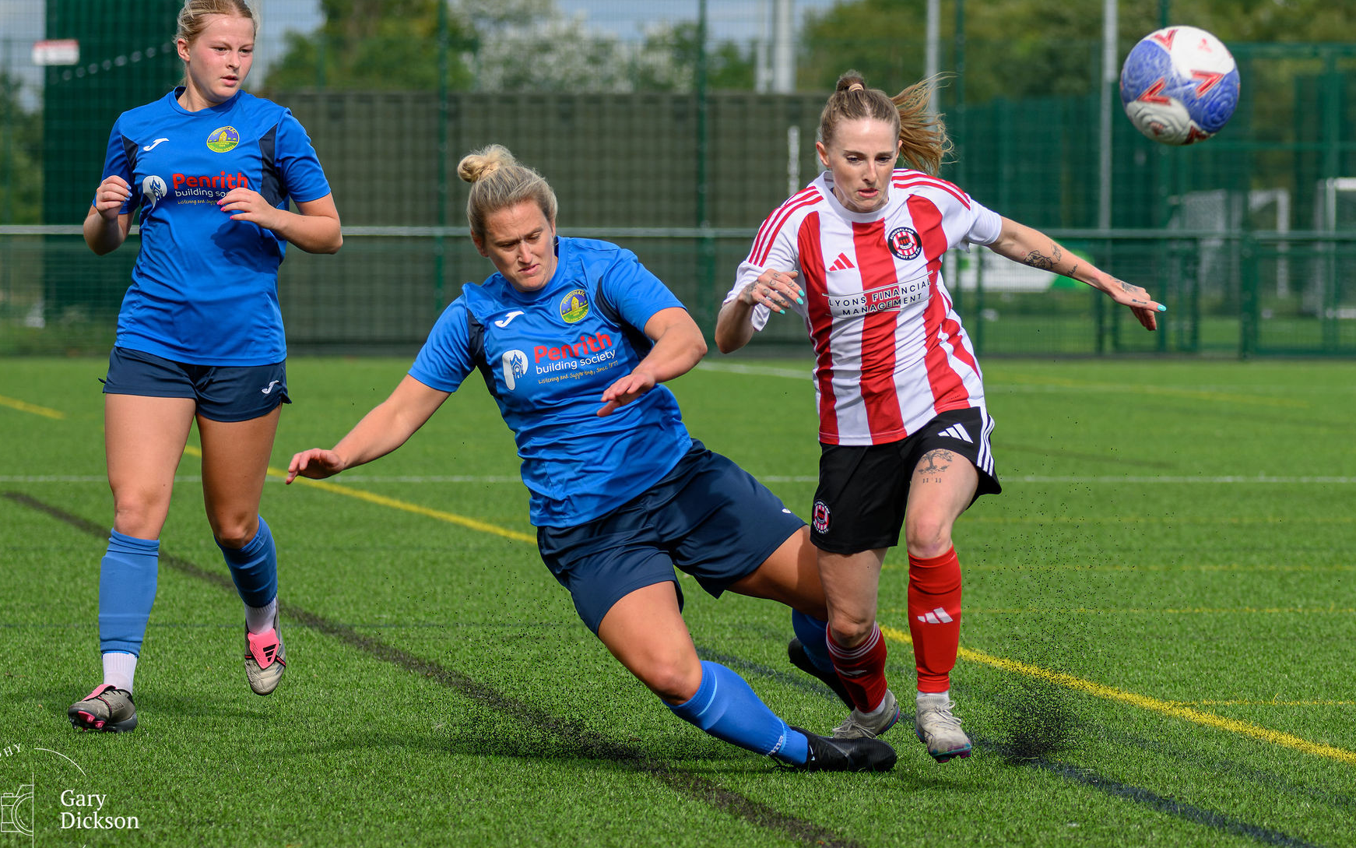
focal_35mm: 296
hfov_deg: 7.1
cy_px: 274
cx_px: 913
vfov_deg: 4.4
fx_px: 10940
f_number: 4.8
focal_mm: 145
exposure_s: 1/1600
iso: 320
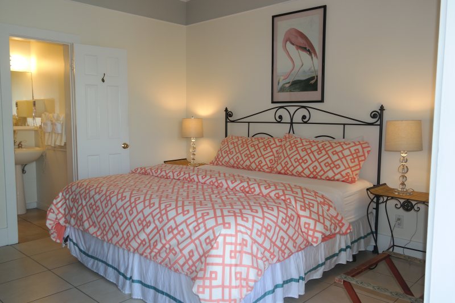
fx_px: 379
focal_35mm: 30
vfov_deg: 43.6
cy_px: 152
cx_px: 228
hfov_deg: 61.9
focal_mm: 20
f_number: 3.5
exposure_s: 1/50
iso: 200
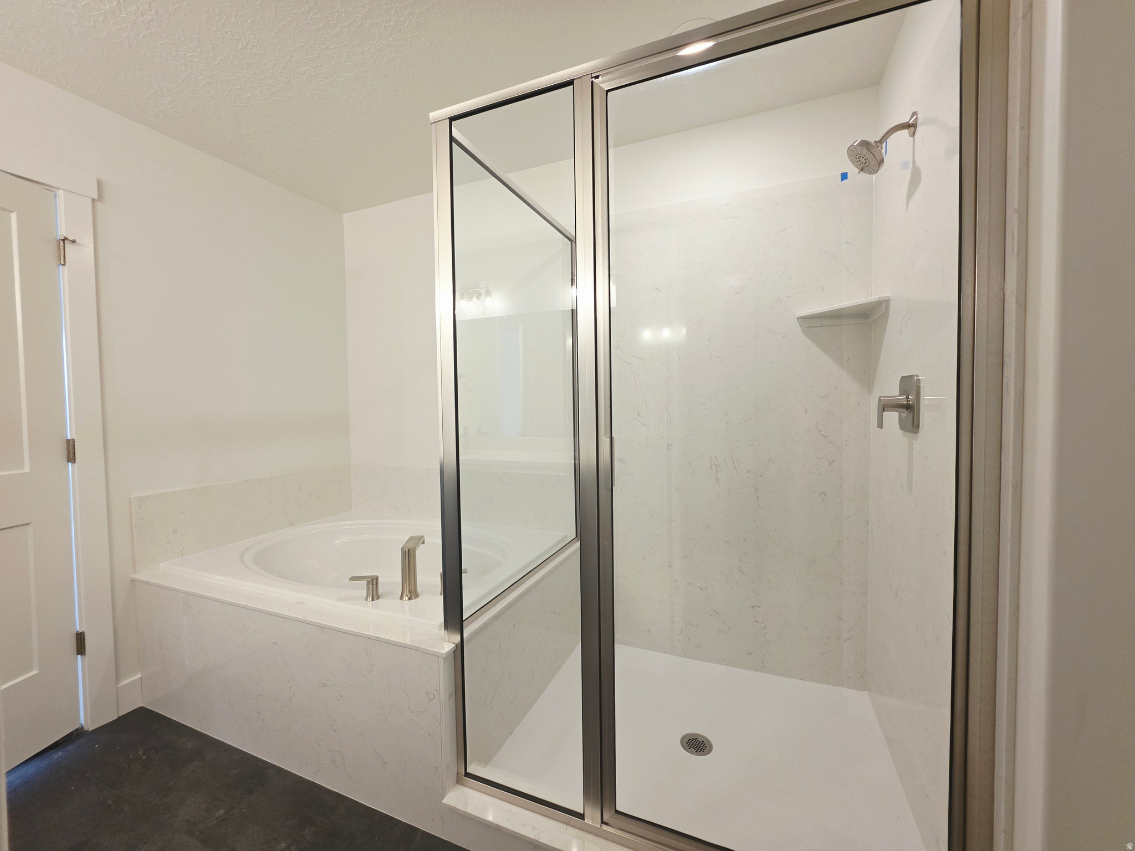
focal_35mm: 13
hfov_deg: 106.2
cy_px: 426
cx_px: 568
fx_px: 426
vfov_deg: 89.9
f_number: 1.9
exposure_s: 1/120
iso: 80
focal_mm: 2.2
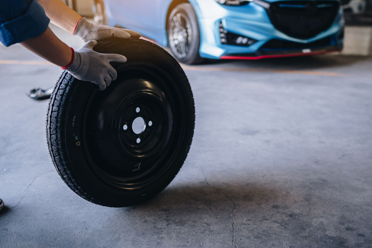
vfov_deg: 36.9
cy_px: 124
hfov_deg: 53.1
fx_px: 372
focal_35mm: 36
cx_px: 186
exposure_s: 1/250
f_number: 1.6
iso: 200
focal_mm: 24
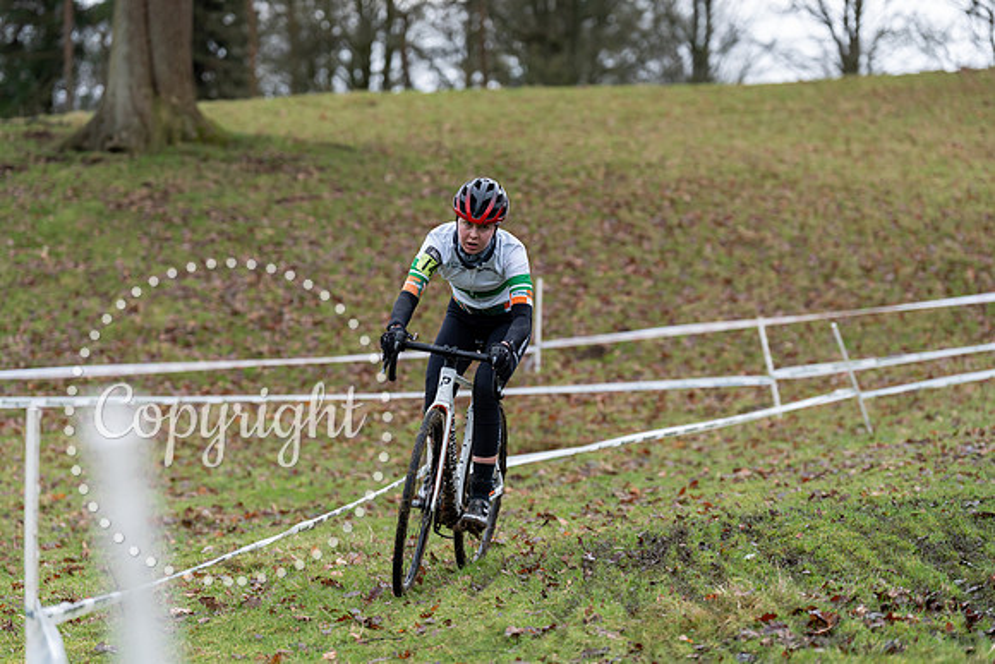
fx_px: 3317
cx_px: 498
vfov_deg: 11.4
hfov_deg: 17.1
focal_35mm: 120
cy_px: 332
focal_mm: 120
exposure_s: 1/1000
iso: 1250
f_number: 3.2
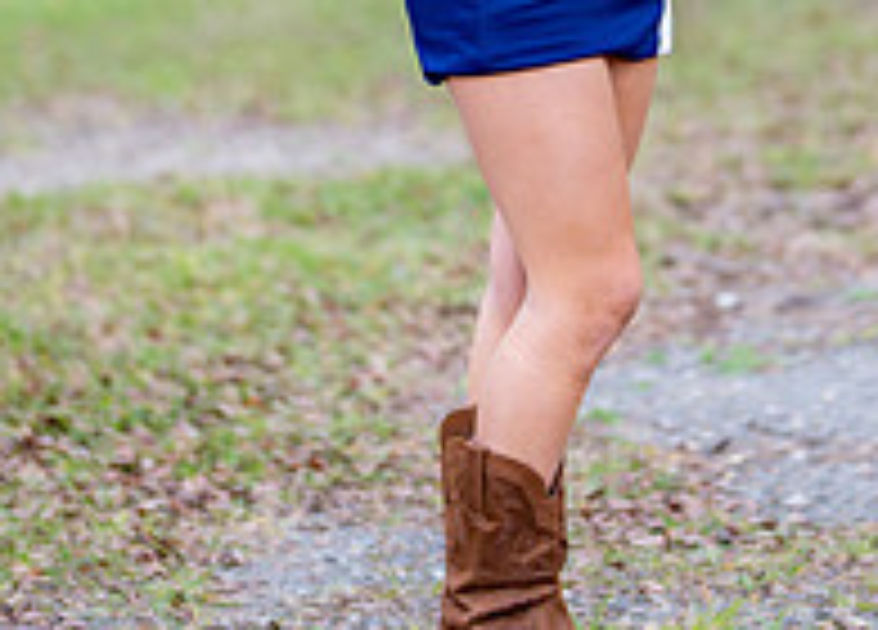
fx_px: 4172
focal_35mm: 167
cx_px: 551
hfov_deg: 12.0
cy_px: -135
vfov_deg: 8.5
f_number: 1.2
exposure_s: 1/500
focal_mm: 50
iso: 800
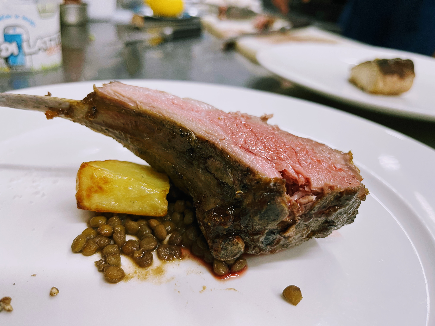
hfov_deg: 67.3
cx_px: 218
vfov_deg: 53.1
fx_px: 327
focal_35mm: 26
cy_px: 163
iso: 100
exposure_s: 1/50
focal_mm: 5.1
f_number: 1.6
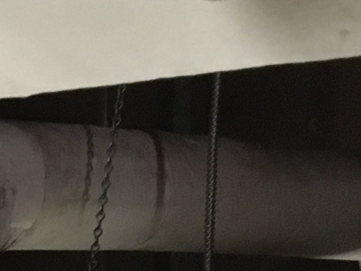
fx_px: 1835
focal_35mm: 176
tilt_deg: -10.8
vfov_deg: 7.8
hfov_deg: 10.4
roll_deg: +2.7
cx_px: -330
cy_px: 679
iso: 200
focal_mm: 4.15
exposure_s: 1/15
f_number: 2.2
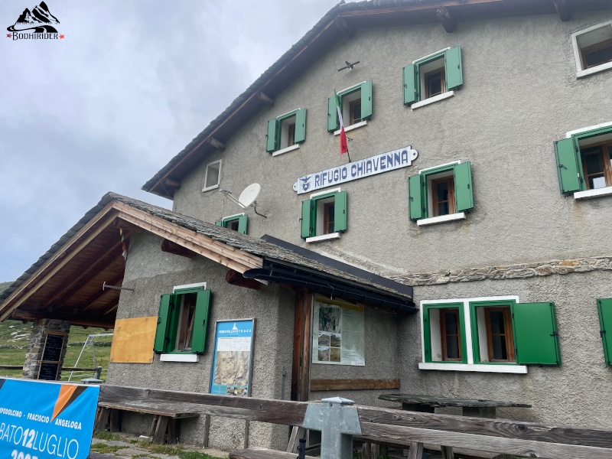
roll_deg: -2.0
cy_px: 230
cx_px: 306
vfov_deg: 53.1
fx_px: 460
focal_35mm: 26
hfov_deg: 67.3
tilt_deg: +18.0
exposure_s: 1/1770
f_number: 1.6
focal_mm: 4.2
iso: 32
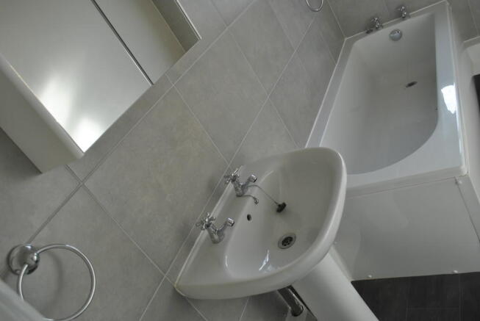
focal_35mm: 30
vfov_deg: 43.7
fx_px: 400
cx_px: 240
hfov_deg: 61.9
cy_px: 160
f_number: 5.6
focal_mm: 20
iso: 160
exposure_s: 1/125
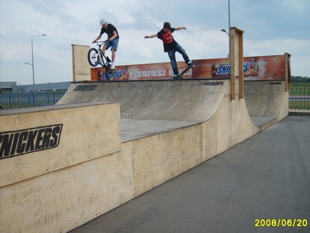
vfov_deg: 39.7
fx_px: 322
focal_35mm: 36
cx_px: 159
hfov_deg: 51.4
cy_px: 118
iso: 50
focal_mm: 5.8
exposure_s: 1/180
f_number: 7.1
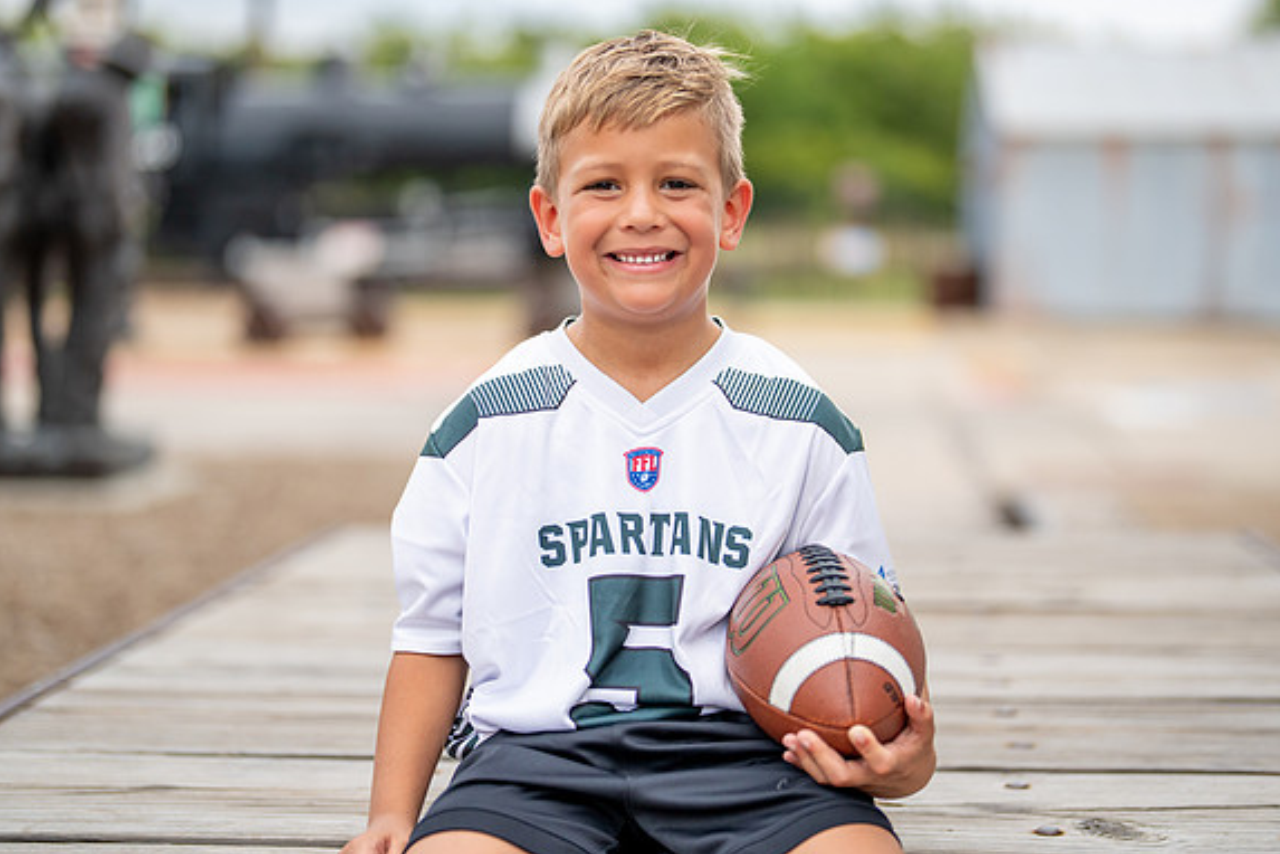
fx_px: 2169
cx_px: 655
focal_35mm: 61
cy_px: 392
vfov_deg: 22.3
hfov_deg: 32.9
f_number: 1.2
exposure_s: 1/1250
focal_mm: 50
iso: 400
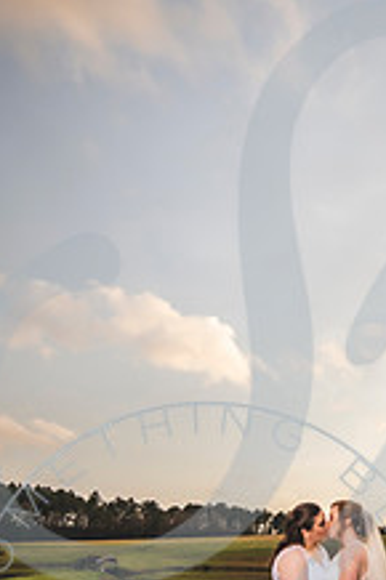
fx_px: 499
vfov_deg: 56.8
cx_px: 327
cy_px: 447
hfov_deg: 39.9
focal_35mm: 31
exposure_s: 1/1600
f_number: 2.8
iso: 320
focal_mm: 15
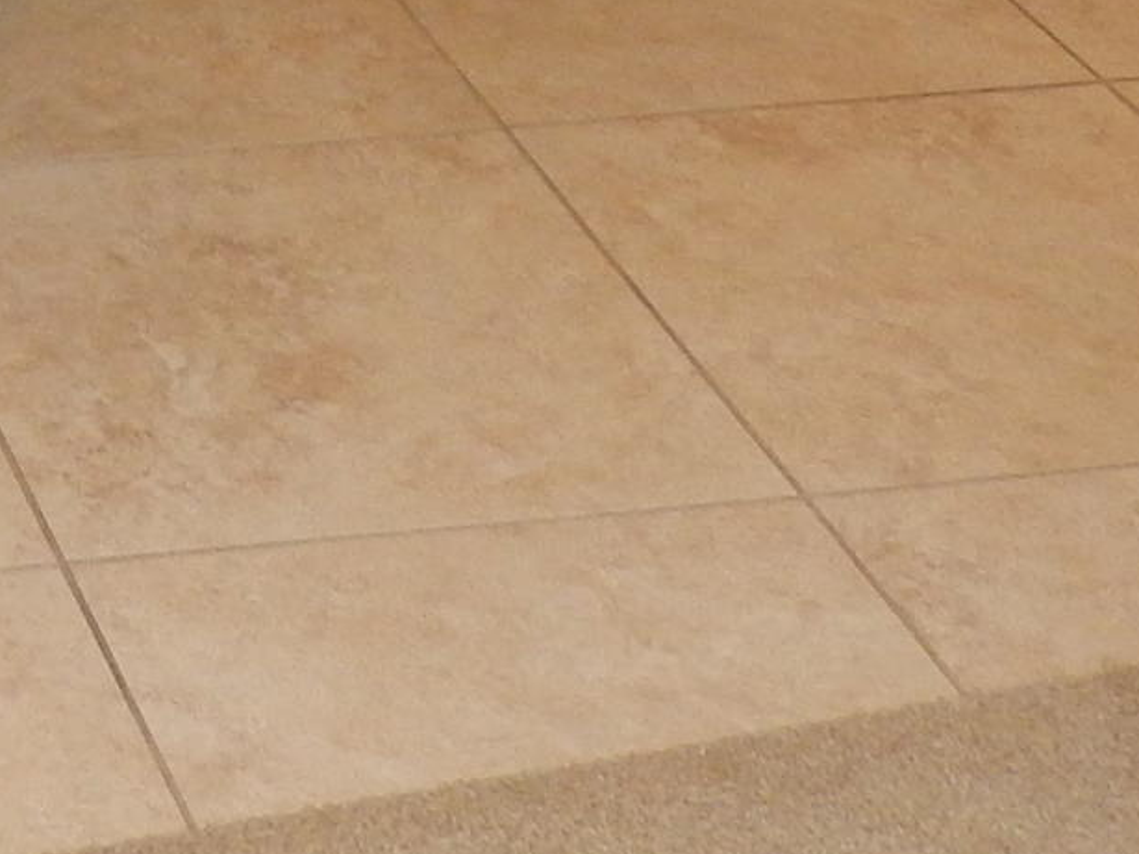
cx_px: -441
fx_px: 4013
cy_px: -1110
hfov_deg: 15.2
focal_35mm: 122
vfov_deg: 10.6
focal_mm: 4.5
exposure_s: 1/30
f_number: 3.4
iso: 250
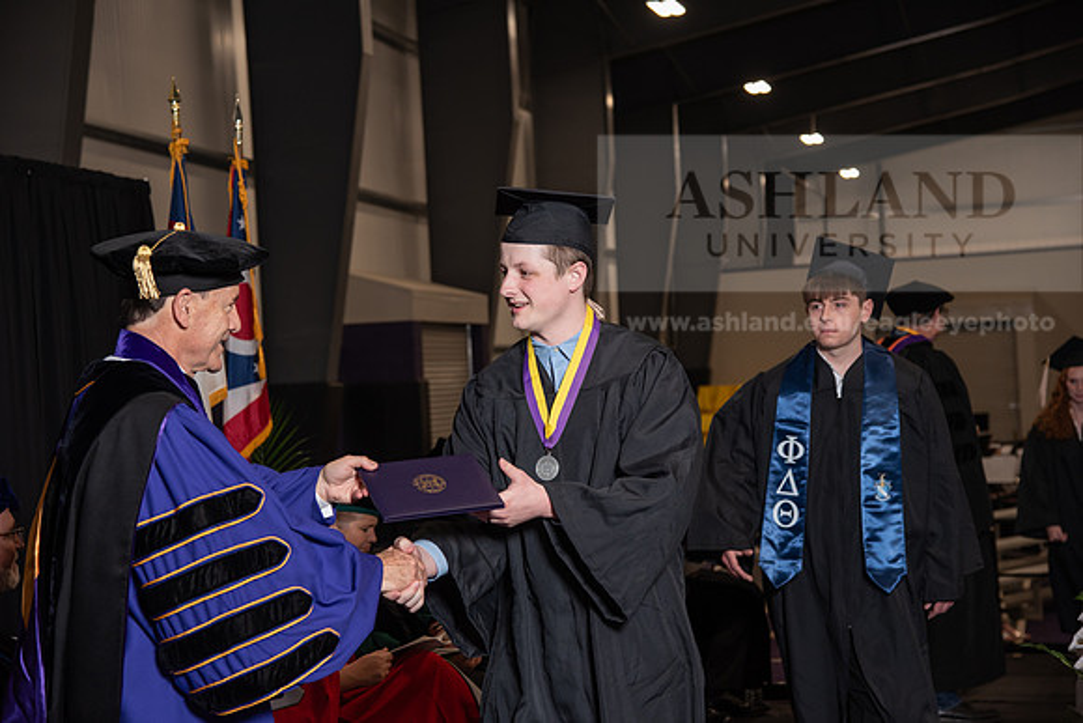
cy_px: 362
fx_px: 2257
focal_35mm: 75
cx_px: 542
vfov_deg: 18.2
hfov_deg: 27.0
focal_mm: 75
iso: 1000
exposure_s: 1/200
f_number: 5
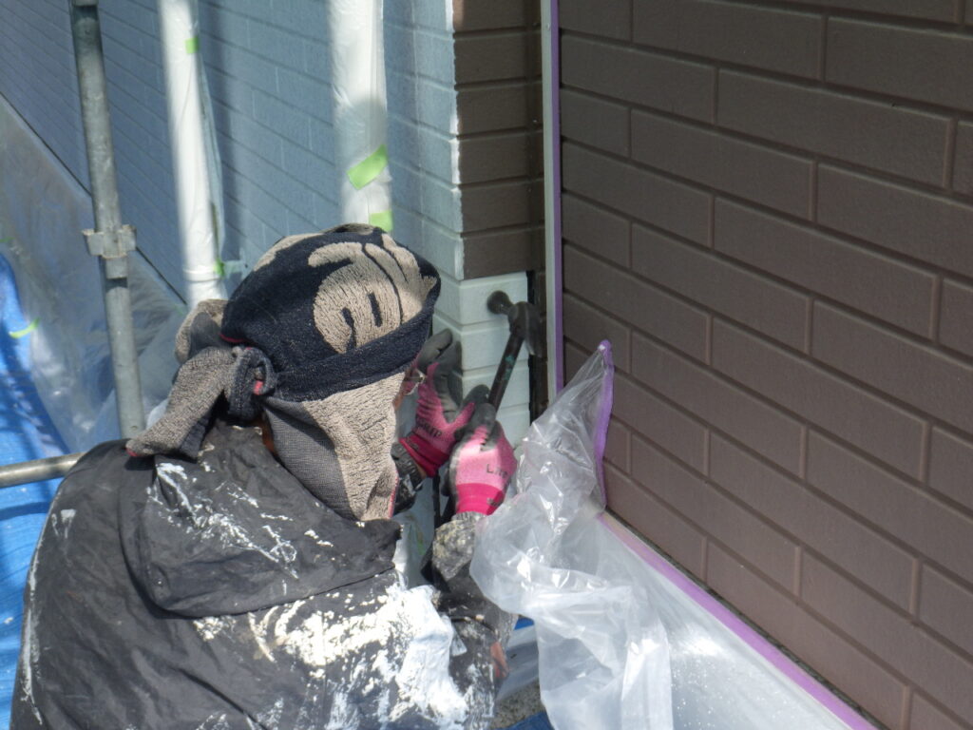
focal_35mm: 51
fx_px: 1434
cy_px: 365
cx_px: 486
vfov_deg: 28.6
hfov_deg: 37.5
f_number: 5.3
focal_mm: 9.1
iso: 125
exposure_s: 1/200
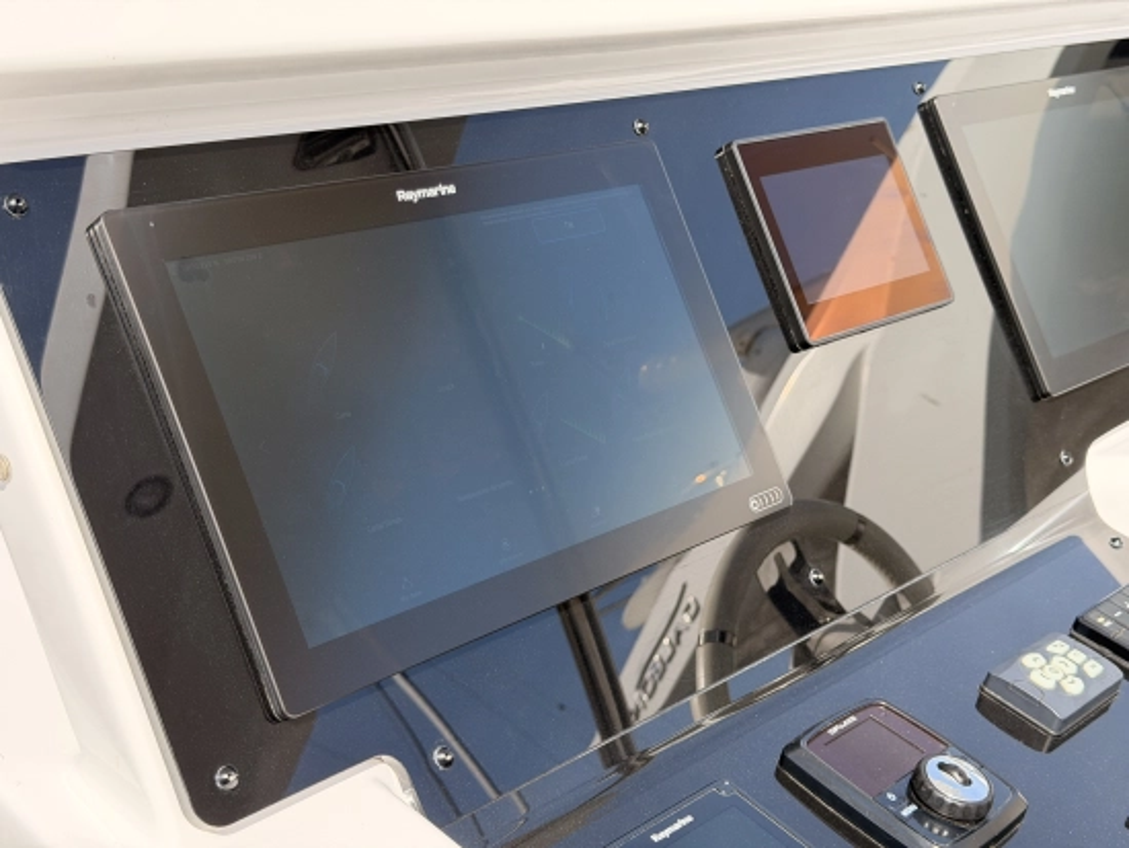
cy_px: 424
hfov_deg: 39.6
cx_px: 564
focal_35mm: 48
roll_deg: -3.2
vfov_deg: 30.3
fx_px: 1566
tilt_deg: -20.1
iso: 100
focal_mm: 6.76
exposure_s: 1/1715
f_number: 1.78
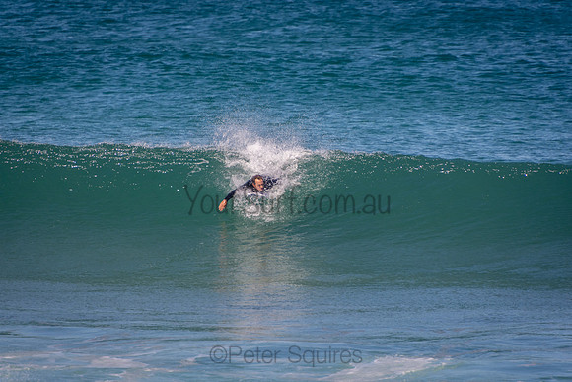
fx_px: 9535
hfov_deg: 3.4
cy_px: 191
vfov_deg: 2.3
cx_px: 286
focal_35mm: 600
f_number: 5.6
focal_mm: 400
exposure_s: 1/1250
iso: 250
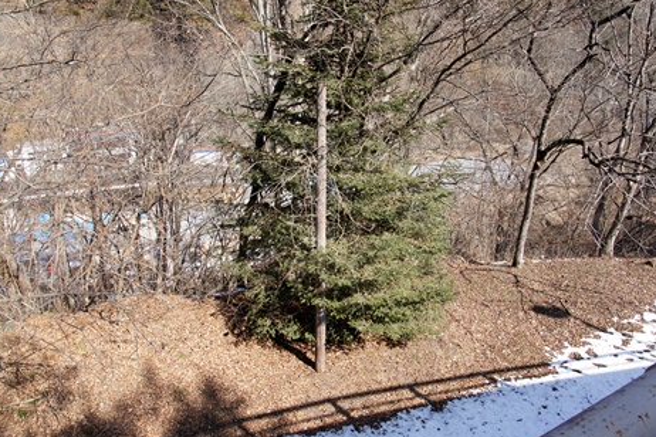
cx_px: 321
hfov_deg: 65.5
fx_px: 510
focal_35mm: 28
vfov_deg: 46.4
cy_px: 218
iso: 200
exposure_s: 1/200
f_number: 7.1
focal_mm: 18
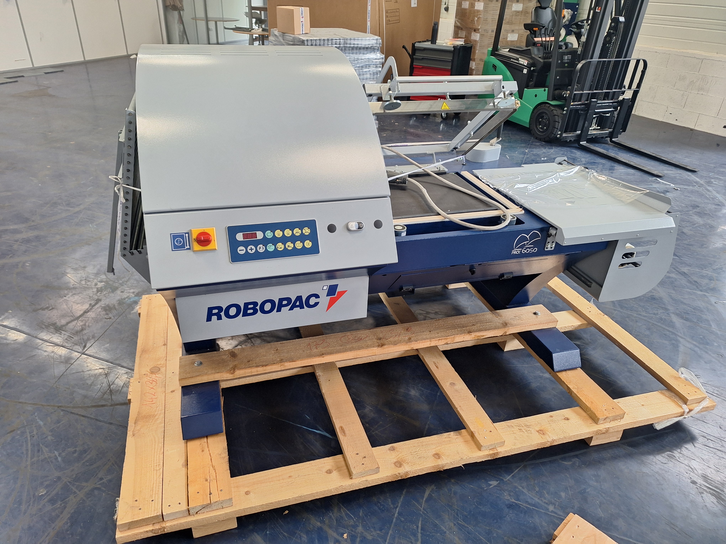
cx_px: 363
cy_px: 272
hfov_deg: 73.9
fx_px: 482
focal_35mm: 23
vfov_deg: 58.9
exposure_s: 1/40
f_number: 1.8
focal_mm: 5.54
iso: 125
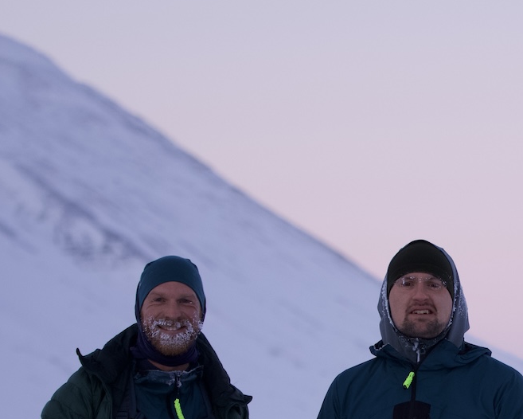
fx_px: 3716
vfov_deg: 6.4
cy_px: 511
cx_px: 556
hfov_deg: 8.0
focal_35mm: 240
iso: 500
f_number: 2.8
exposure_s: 1/250
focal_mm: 70
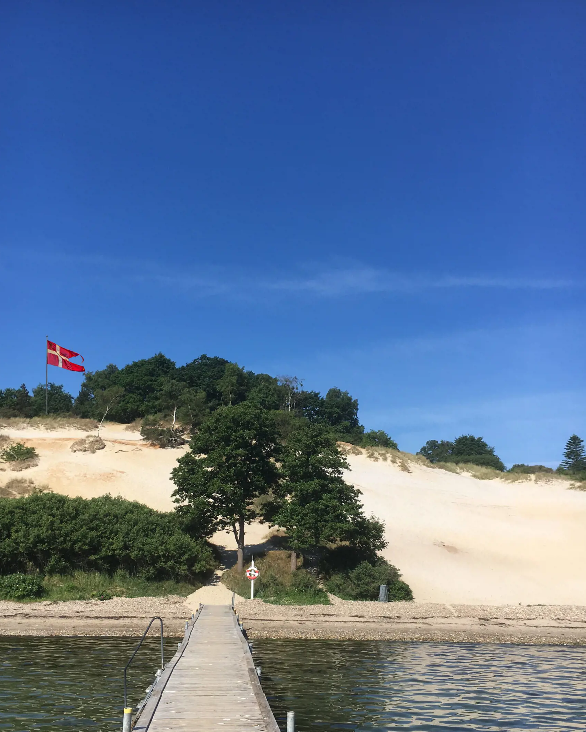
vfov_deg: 52.7
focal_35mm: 34
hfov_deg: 43.4
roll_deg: -1.4
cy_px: 419
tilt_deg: +12.6
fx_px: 737
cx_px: 287
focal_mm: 4.15
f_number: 2.2
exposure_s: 1/2262
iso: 25
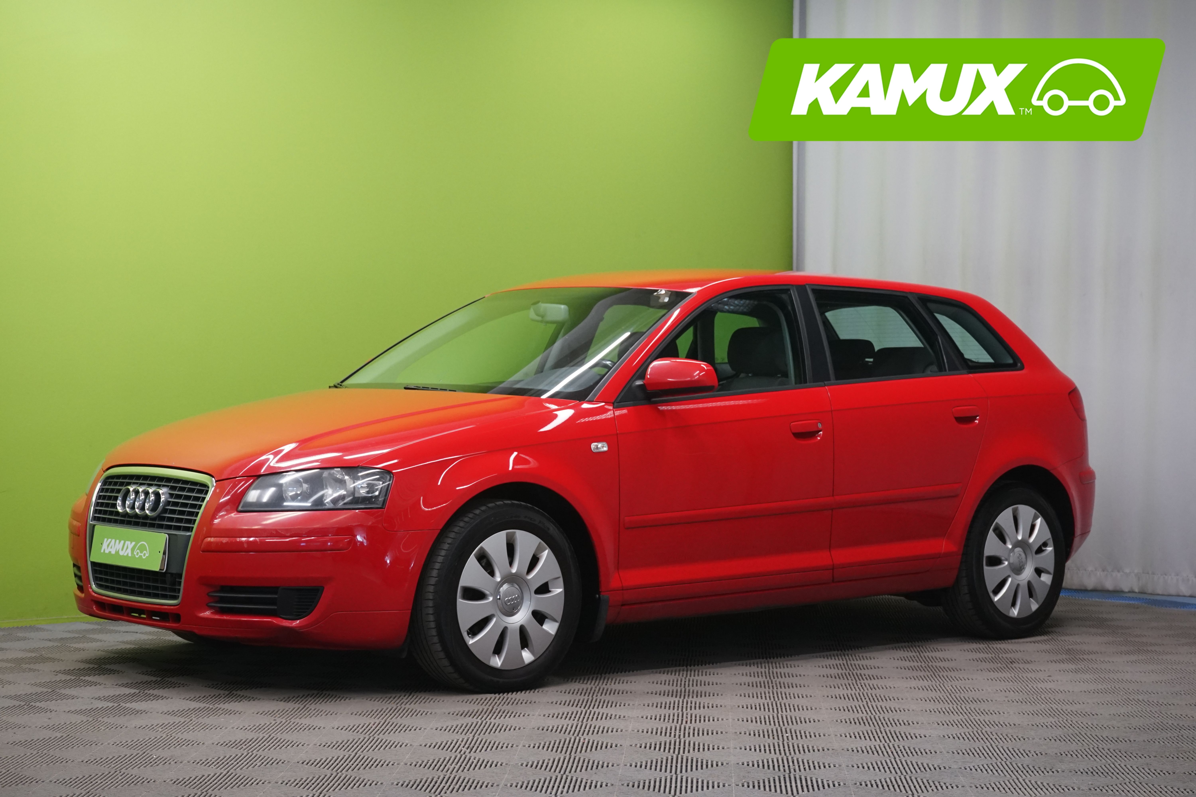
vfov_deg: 19.7
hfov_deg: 29.2
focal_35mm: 69
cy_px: 398
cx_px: 598
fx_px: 2292
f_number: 9
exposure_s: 1/25
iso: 2000
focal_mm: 69
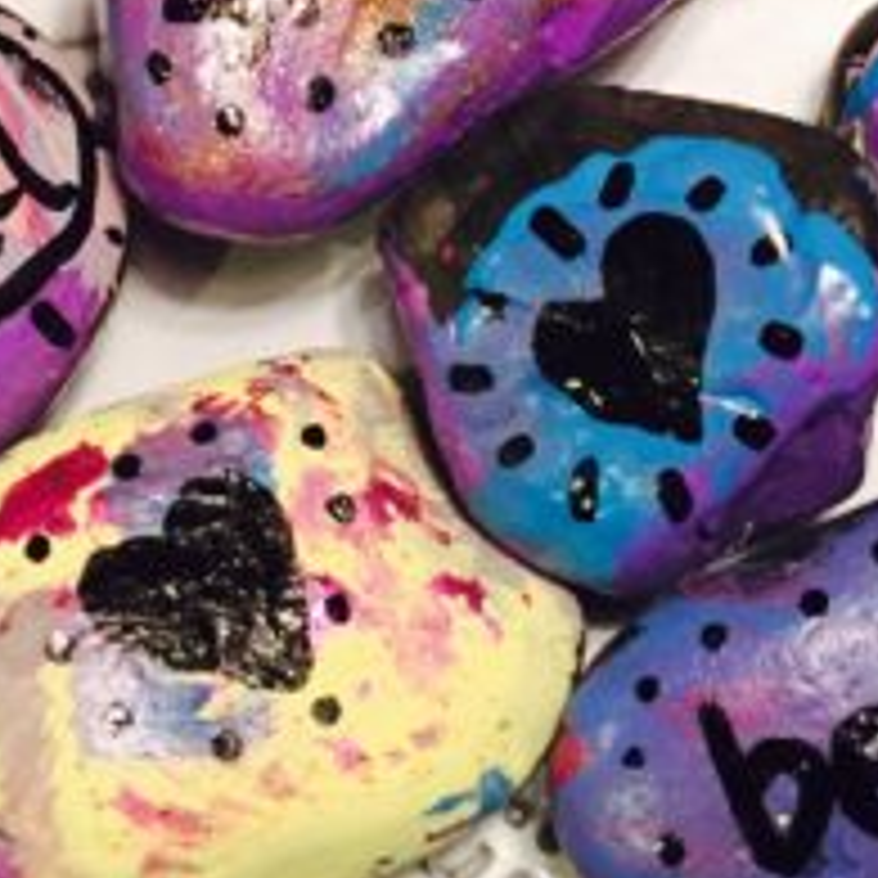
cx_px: 540
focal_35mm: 101
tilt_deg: -72.3
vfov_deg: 16.3
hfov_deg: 17.2
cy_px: -270
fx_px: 2898
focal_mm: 4.15
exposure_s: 1/30
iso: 160
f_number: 2.2
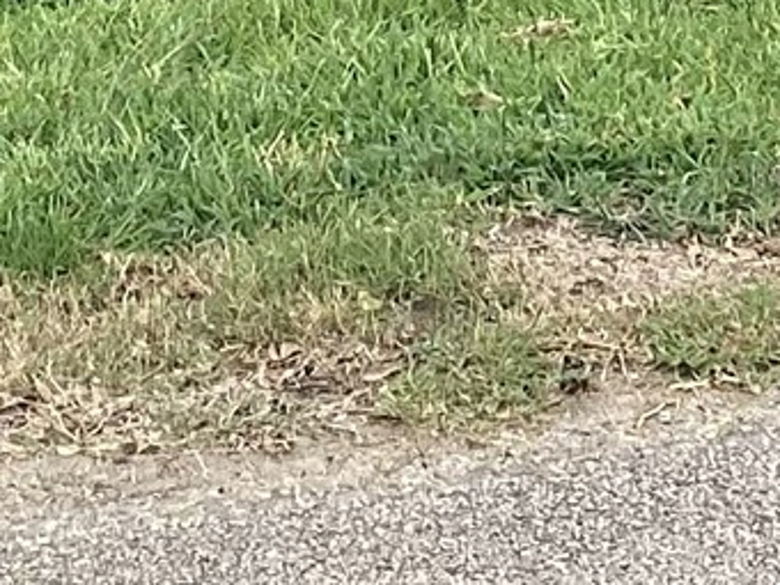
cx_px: 147
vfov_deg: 7.2
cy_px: -1058
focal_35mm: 187
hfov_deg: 10.5
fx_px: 4214
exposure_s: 1/747
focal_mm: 3.3
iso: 25
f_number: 2.4
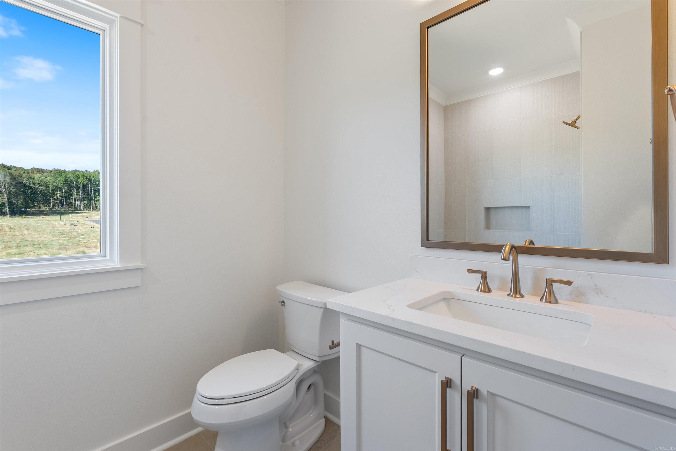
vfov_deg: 73.8
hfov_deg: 96.7
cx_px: 338
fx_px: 301
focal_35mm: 16
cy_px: 226
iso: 250
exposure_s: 1/3
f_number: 9
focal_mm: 16
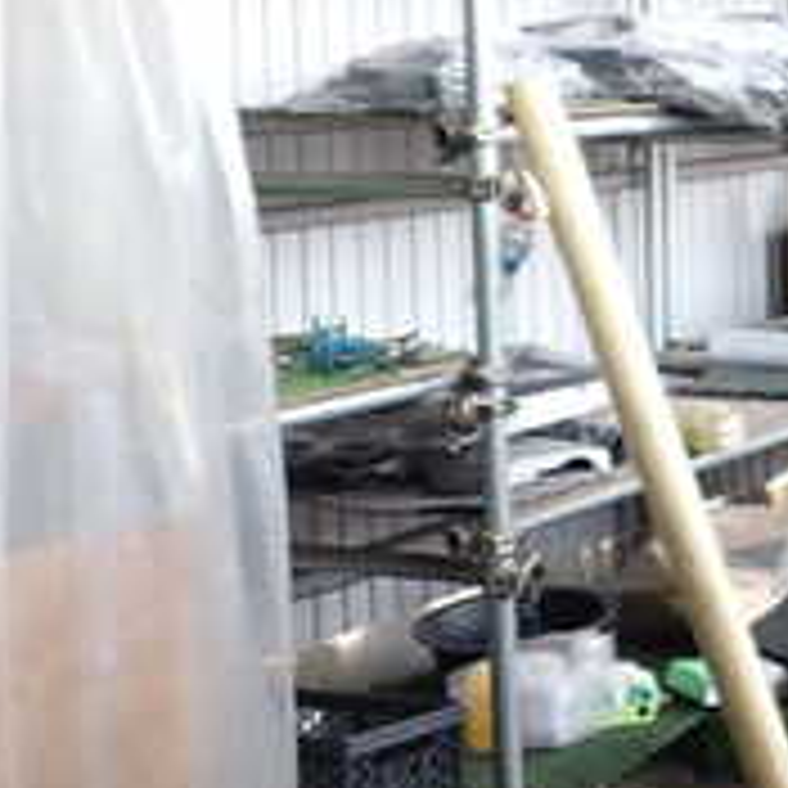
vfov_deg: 18.8
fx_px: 2344
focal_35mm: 91
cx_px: 1036
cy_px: 104
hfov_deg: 17.8
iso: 200
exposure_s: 1/125
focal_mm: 5.4
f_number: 2.3
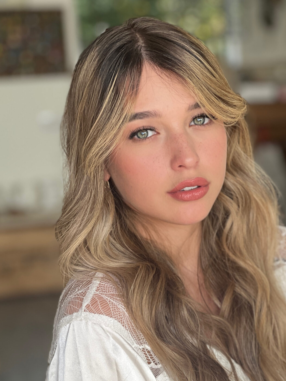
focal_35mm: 120
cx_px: 178
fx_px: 1322
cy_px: 259
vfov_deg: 16.4
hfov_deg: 12.3
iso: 50
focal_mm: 9
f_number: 2.8
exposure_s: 1/121
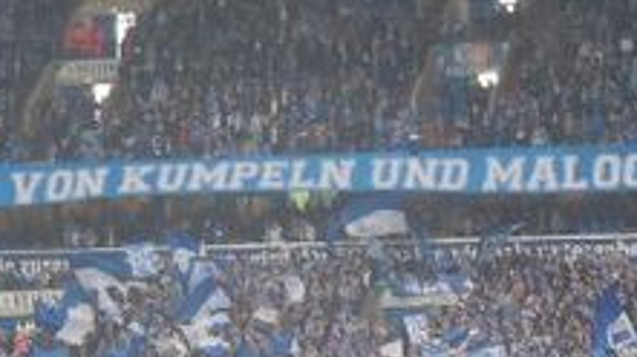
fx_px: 5030
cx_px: 274
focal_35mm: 298
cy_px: 381
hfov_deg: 7.2
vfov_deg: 4.1
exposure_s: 1/80
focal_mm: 19.1
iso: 400
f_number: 4.7
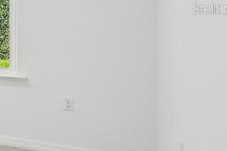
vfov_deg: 19.0
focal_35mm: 70
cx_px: -312
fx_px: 441
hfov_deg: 15.4
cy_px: 9
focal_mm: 14
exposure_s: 1/50
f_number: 8
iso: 400
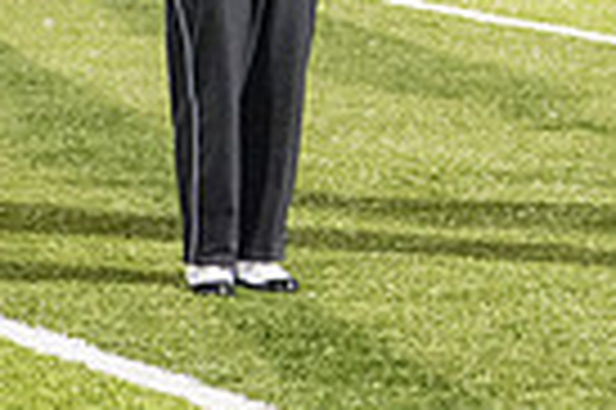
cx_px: 1120
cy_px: -237
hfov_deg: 6.8
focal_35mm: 297
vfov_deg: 4.6
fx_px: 5076
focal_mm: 70
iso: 5000
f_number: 5.6
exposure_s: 1/125
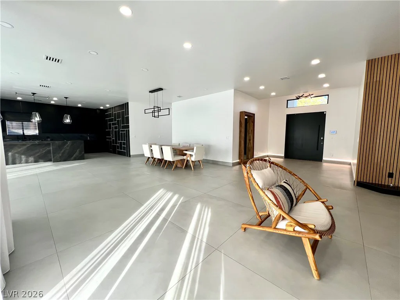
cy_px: 150
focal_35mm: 13
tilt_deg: -5.8
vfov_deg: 89.9
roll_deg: -0.3
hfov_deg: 106.2
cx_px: 200
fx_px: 150
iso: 40
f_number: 1.8
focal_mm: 1.57
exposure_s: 1/120
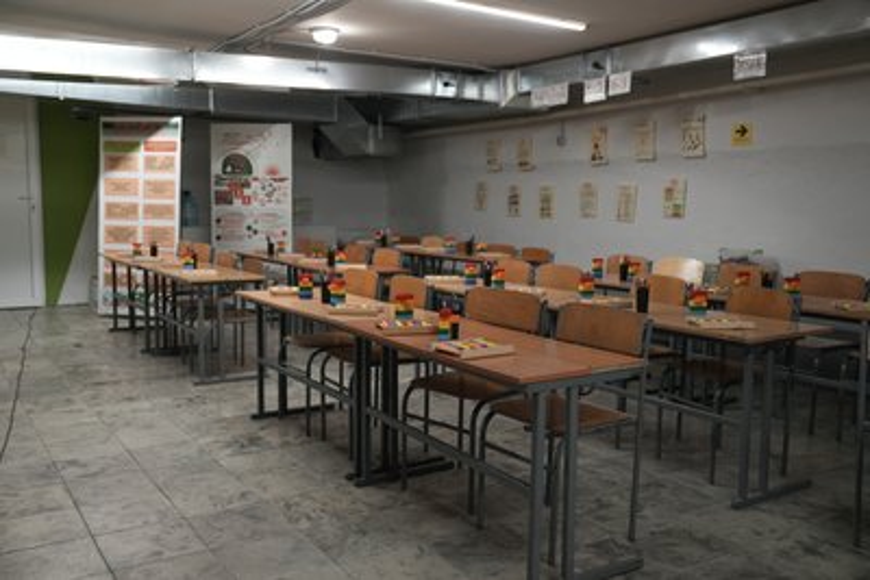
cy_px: 290
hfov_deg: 57.2
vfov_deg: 40.0
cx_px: 435
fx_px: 798
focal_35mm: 33
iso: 1600
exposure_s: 1/125
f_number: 2.8
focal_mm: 33
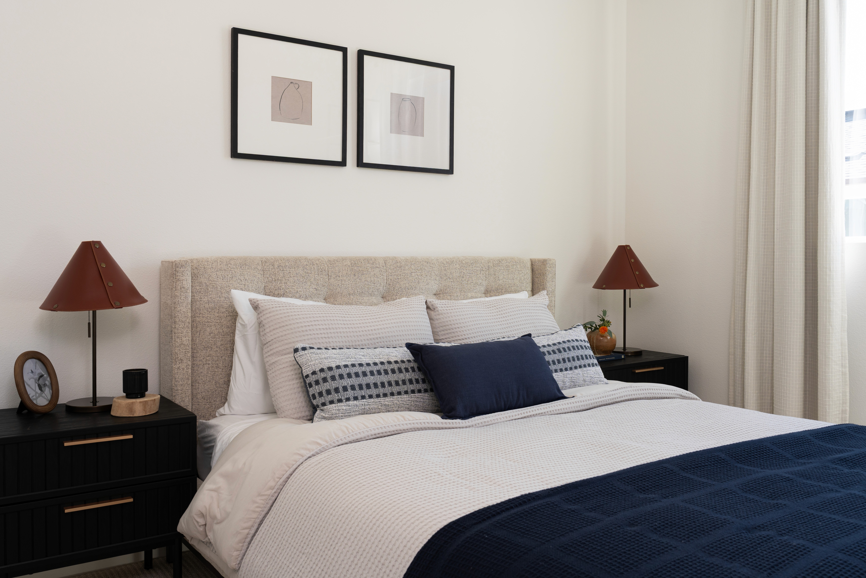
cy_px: 289
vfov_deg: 41.1
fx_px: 770
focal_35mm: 32
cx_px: 433
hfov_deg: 58.7
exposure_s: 1/30
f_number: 8
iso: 250
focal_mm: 32
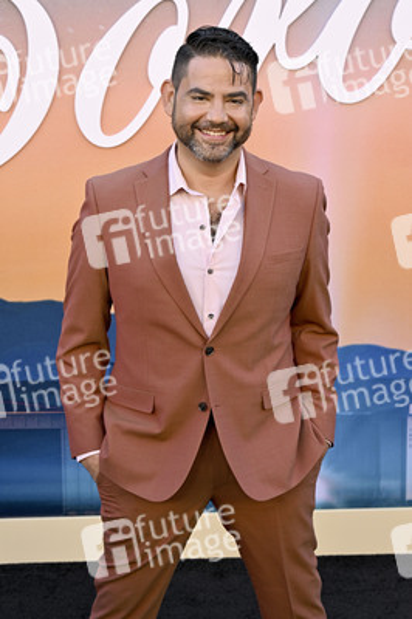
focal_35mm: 79
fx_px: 1358
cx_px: 206
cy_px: 310
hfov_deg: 17.2
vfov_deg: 25.7
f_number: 7.1
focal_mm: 79
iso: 640
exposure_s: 1/320
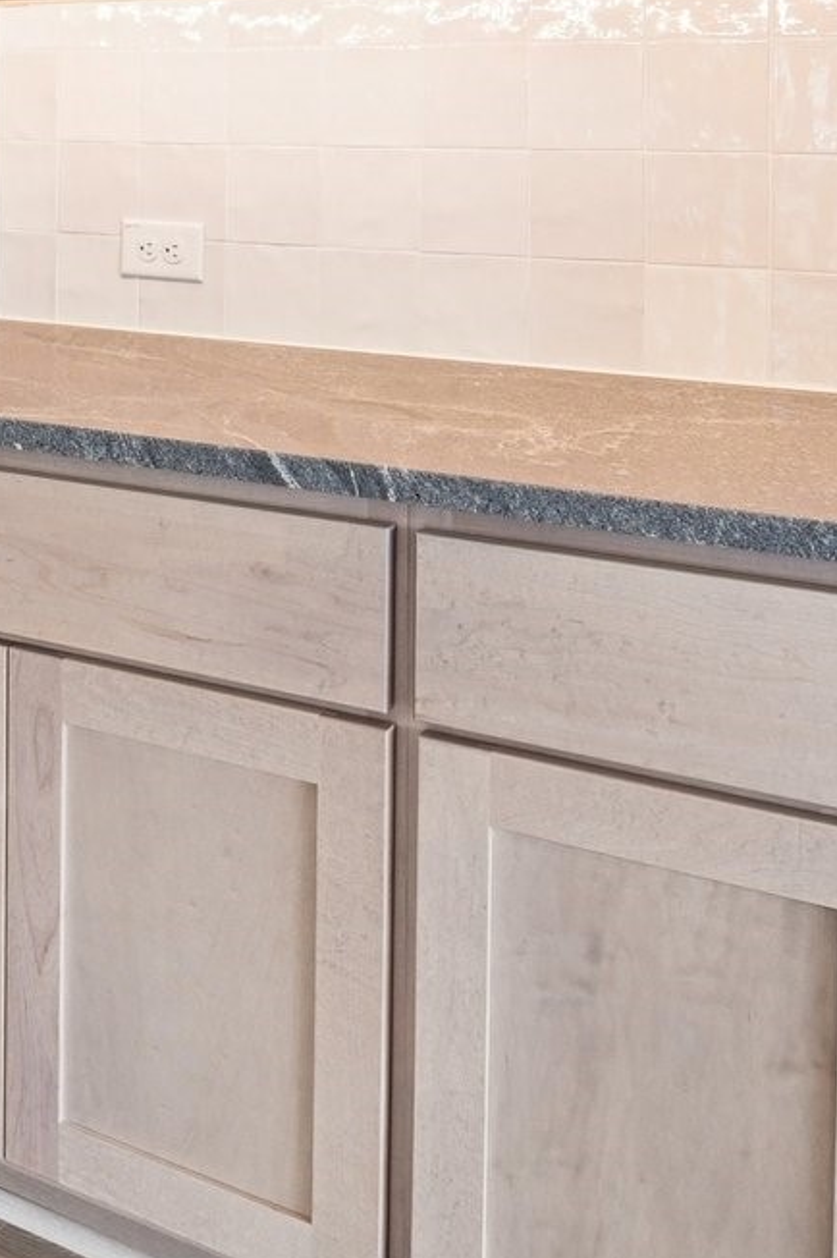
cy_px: 119
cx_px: -85
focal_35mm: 44
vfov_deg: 41.0
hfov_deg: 27.8
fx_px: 1536
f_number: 8
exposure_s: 1/25
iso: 500
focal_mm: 14
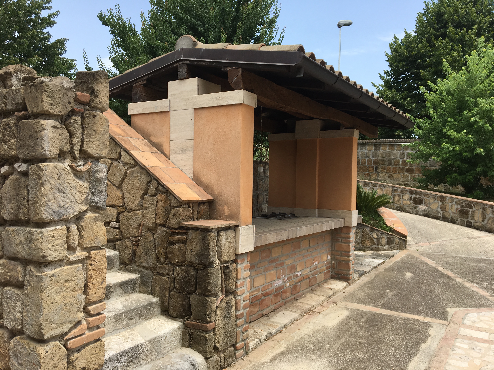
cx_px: 247
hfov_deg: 61.7
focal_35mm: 29
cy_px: 185
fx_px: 414
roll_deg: -0.5
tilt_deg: -0.6
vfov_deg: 48.2
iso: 25
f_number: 2.2
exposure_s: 1/874
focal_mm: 4.15
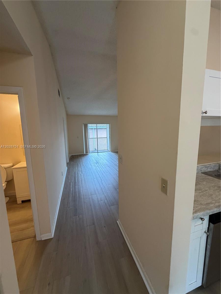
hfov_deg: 85.7
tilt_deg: -8.3
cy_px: 147
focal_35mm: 14
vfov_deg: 102.1
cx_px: 110
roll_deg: +1.7
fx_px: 119
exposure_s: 1/120
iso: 320
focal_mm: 2.22
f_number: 2.2
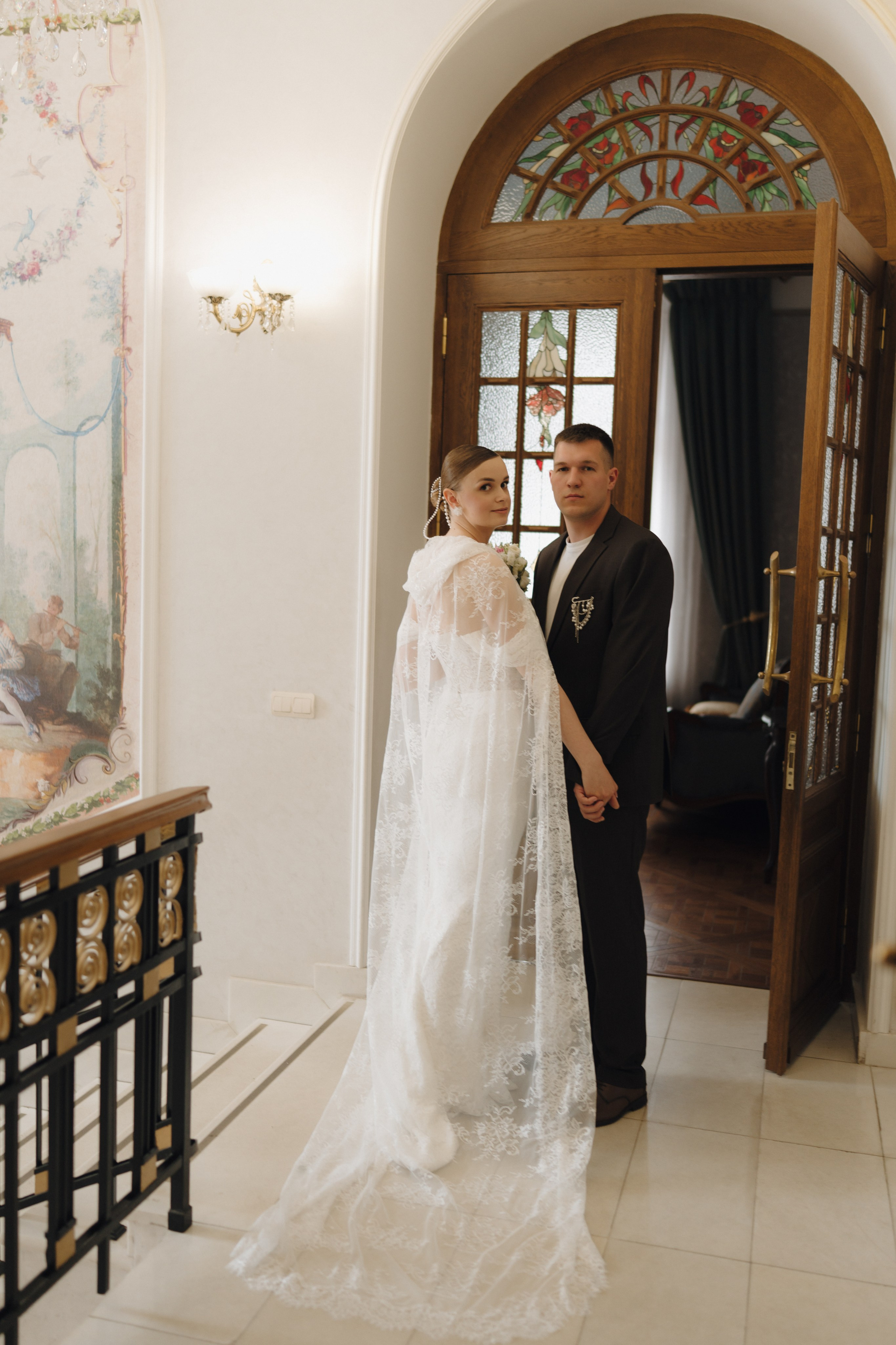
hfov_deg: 37.9
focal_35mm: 35
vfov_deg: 54.4
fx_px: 1307
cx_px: 448
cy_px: 672
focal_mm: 35
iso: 250
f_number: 1.4
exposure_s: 1/160
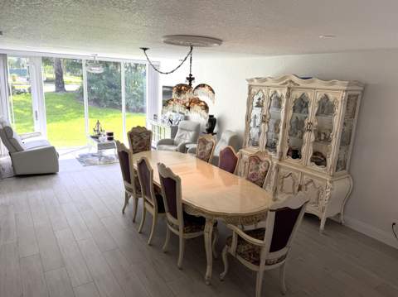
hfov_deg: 71.7
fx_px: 276
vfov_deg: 56.7
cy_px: 148
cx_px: 199
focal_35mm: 24
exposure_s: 1/220
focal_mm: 6.76
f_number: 1.78
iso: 80
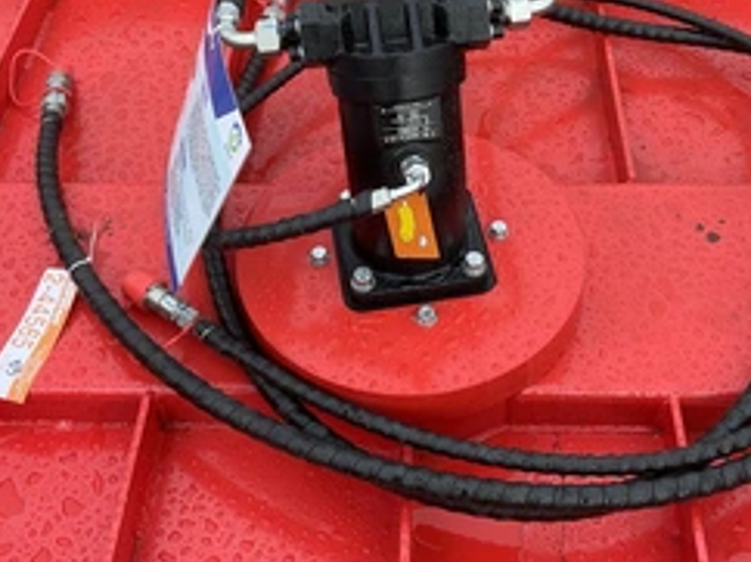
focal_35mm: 48
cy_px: 174
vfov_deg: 29.9
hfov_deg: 39.7
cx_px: 407
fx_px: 1040
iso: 20
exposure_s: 1/143
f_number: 1.8
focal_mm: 3
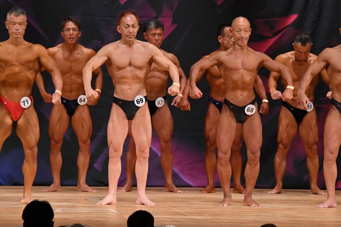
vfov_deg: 4.8
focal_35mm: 285
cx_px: 170
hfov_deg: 7.2
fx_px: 2698
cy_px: 114
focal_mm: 190
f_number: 5.6
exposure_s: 1/400
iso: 4500
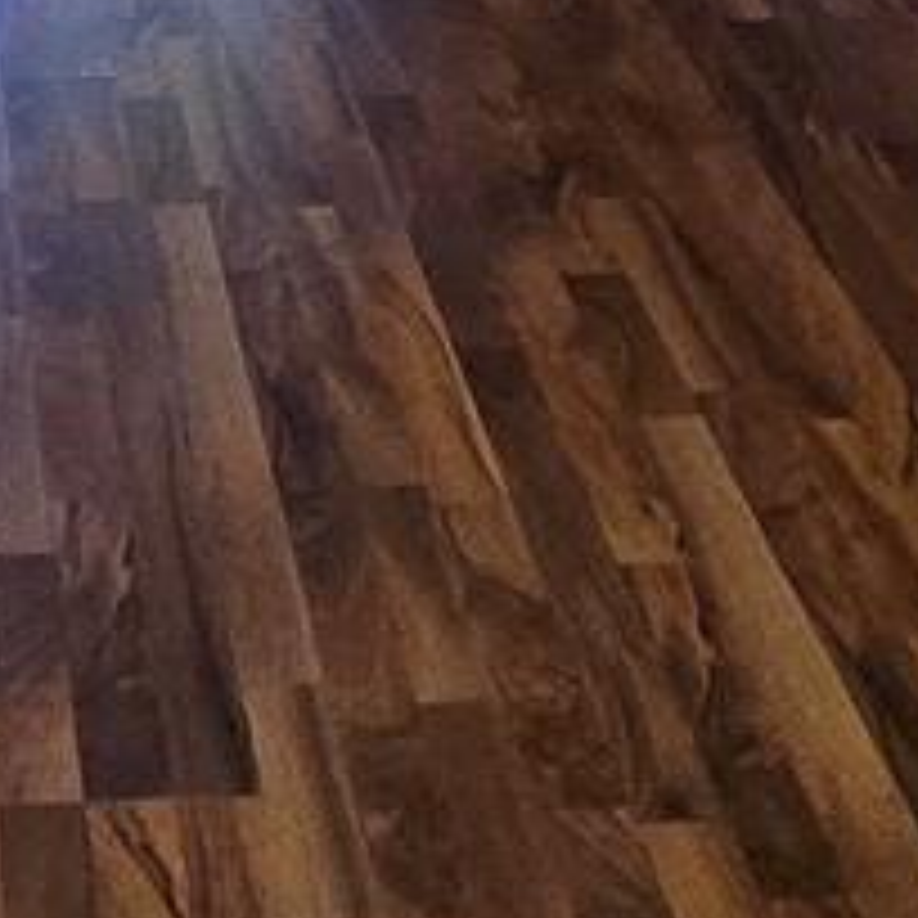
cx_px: -171
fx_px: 2700
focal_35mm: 90
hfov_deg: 18.3
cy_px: -1314
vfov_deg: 13.6
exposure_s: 1/60
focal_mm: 1.7
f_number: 2.2
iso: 320
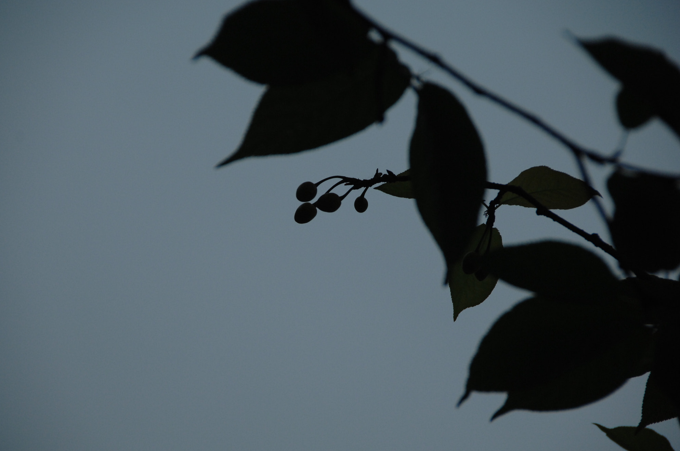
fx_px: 5829
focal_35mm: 309
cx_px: 334
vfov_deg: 4.4
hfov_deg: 6.7
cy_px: 229
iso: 400
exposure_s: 1/320
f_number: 5.6
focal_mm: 200
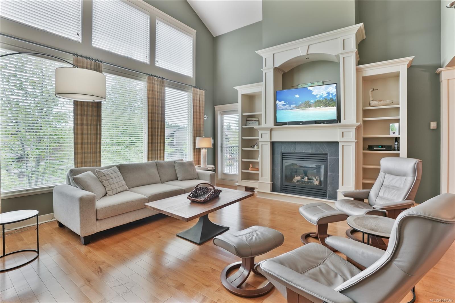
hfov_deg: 96.7
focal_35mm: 16
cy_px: 152
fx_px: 202
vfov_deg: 73.7
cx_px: 228
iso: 500
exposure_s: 1/125
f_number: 4
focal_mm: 16
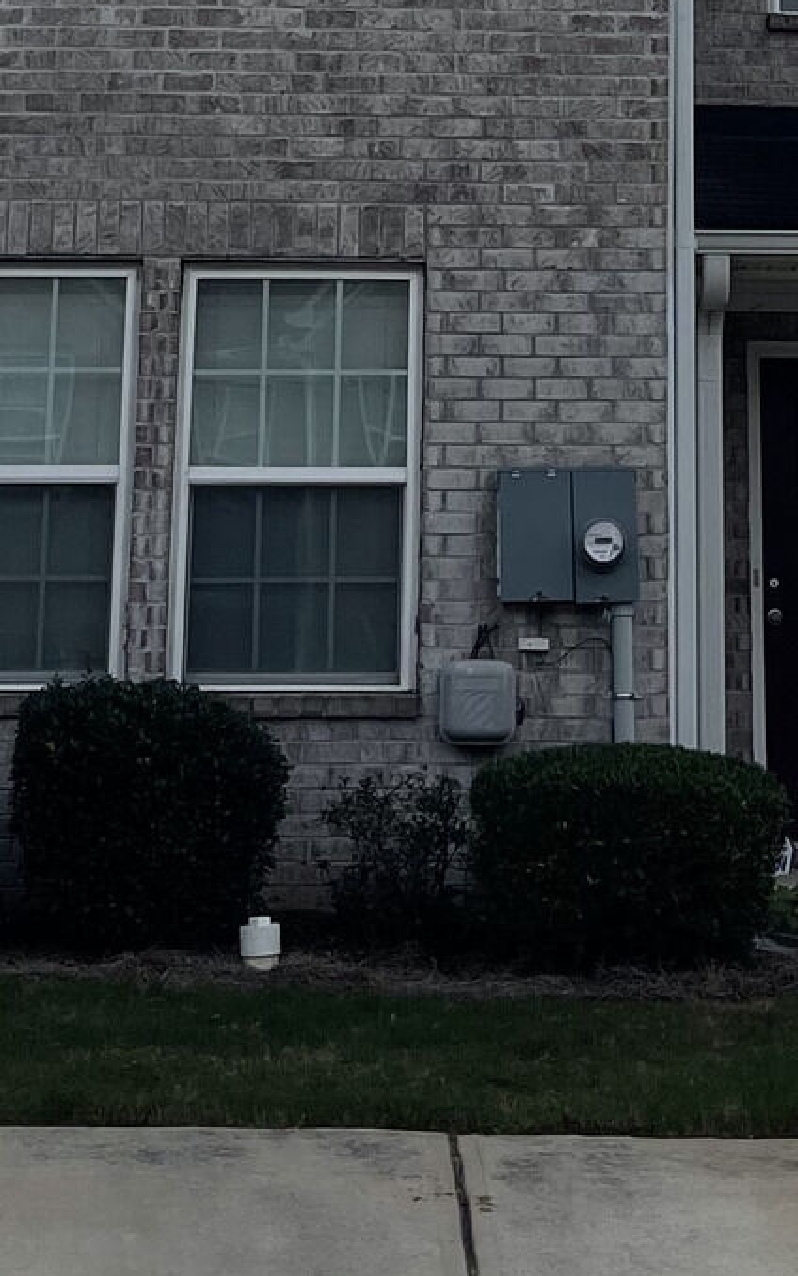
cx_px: 602
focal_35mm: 90
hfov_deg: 14.5
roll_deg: +1.1
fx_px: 3130
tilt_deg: +18.8
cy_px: -280
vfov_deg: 21.3
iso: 32
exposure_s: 1/12048
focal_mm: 5.1
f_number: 1.6
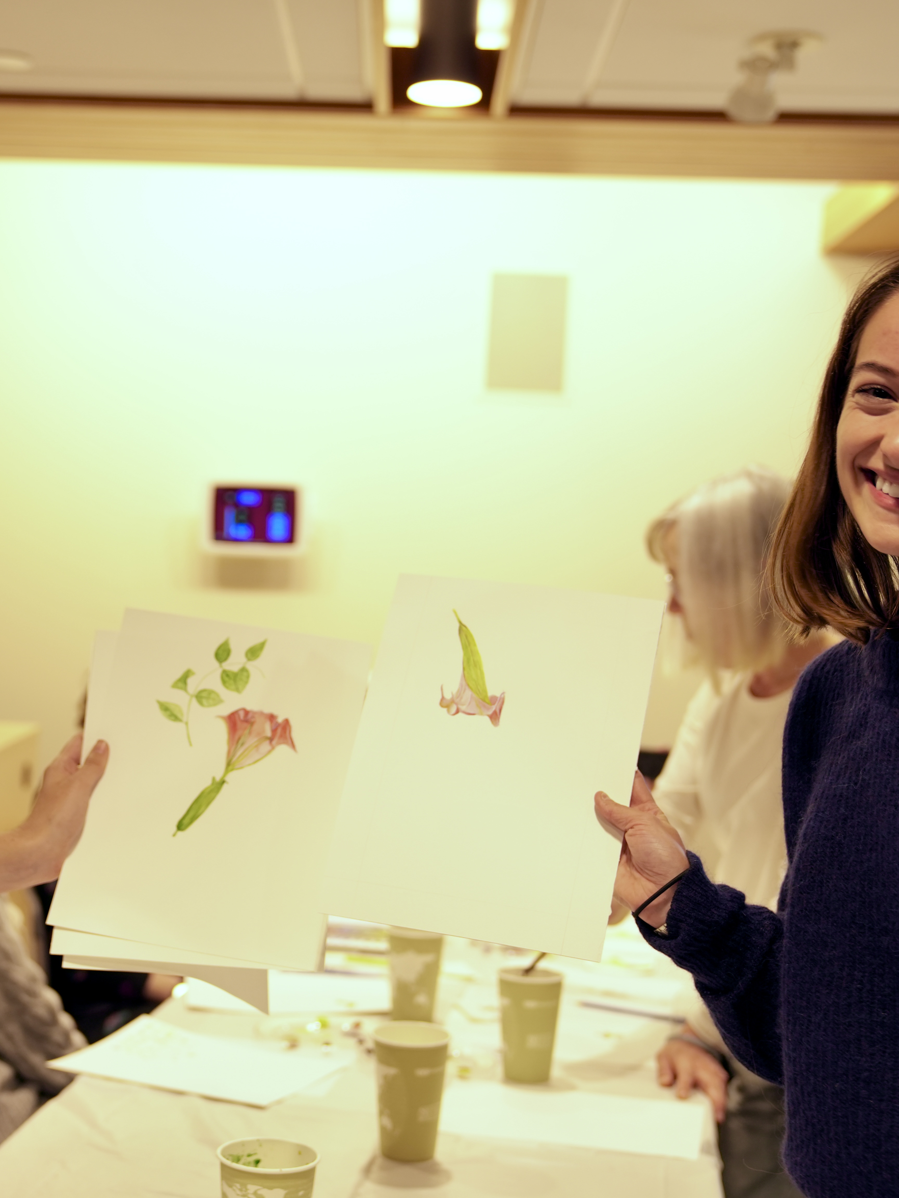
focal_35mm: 54
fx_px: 1870
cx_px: 316
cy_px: 604
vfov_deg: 35.5
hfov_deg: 26.9
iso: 500
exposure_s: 1/40
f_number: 2.8
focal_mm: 37
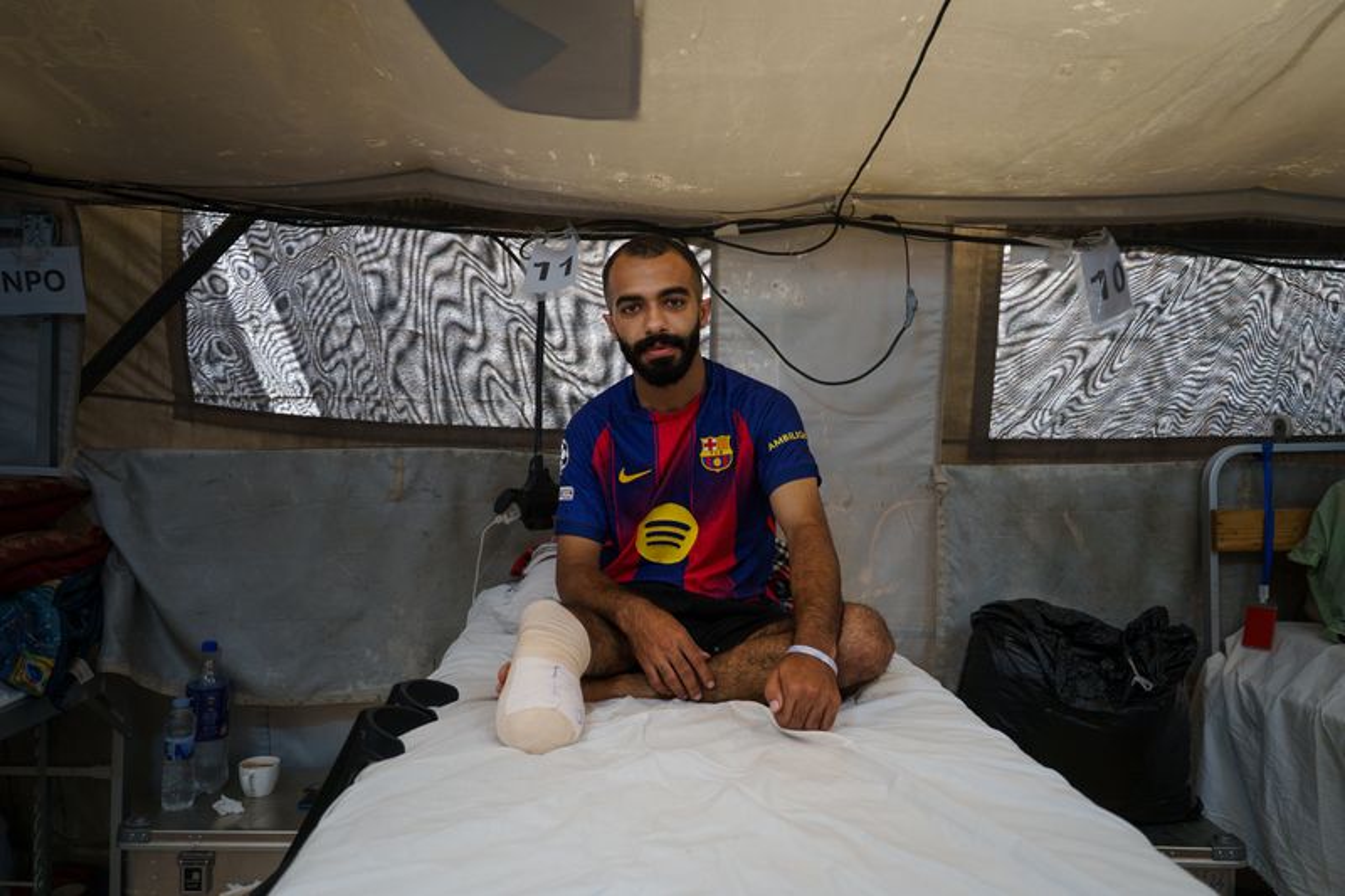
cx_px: 685
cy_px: 439
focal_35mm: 26
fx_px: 967
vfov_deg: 49.7
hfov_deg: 69.6
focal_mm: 25.4
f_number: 2.8
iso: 500
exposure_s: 1/250
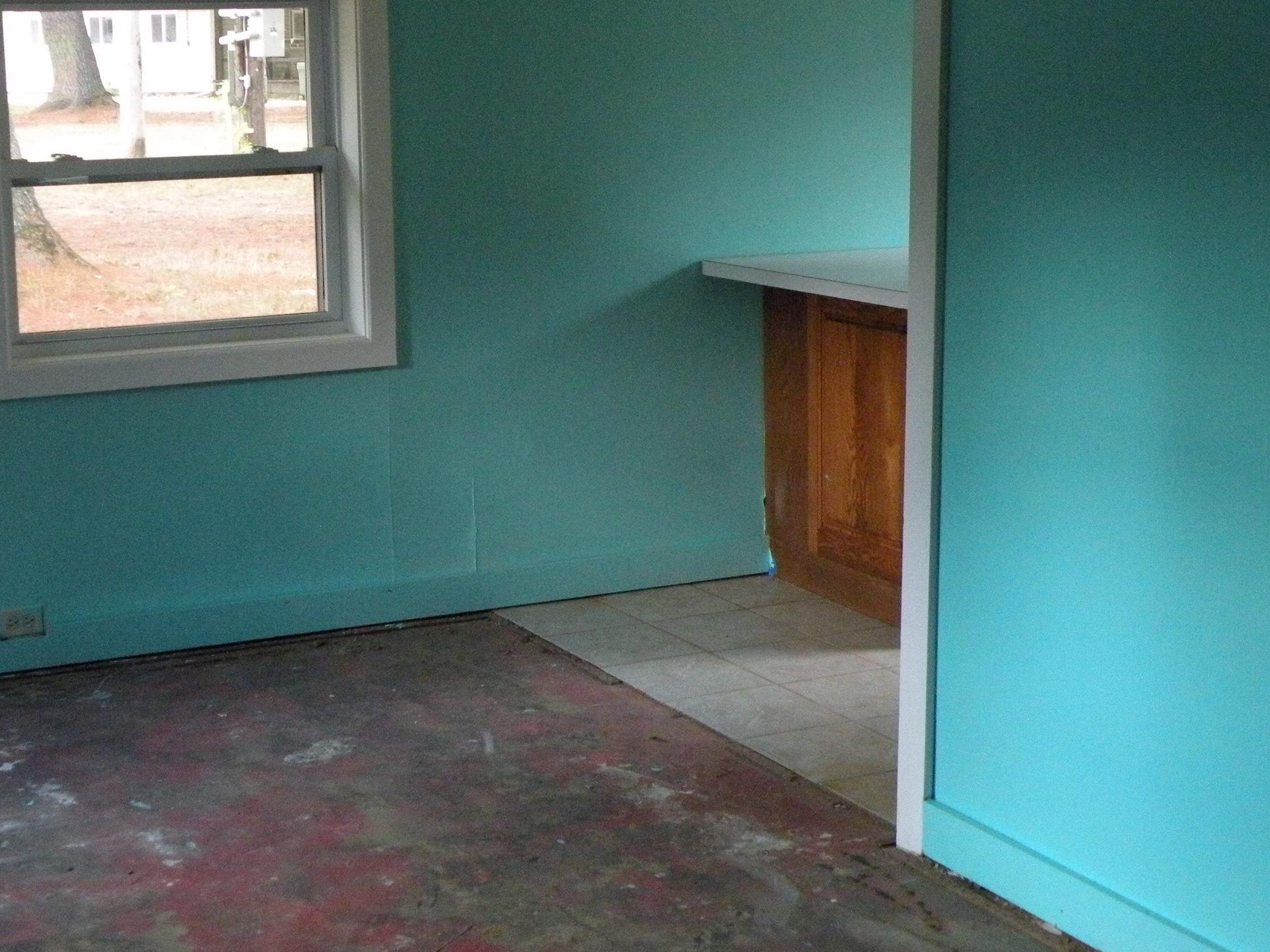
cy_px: 365
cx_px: 446
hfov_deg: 33.0
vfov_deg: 25.2
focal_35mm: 58
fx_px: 2128
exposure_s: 1/47.7
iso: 400
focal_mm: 7.4
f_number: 3.2
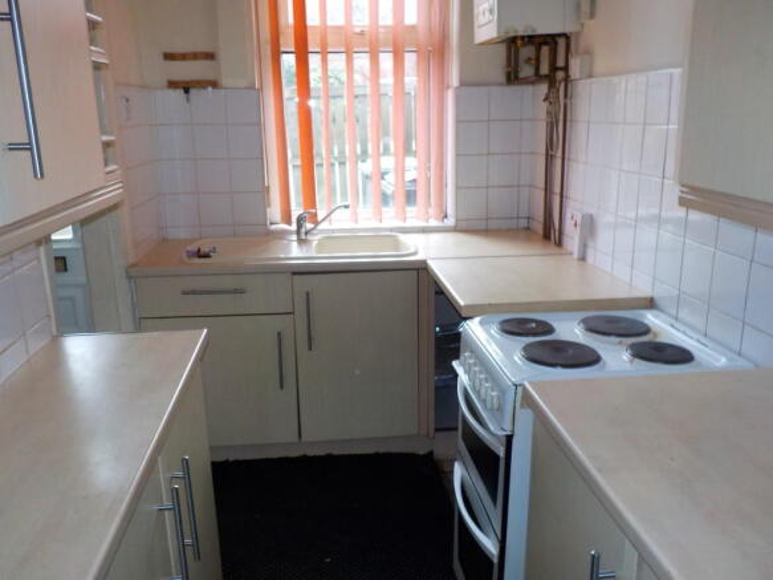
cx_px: 386
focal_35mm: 30
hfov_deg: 60.0
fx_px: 670
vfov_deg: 46.8
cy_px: 290
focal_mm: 4.1
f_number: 3.3
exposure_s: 1/30
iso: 200
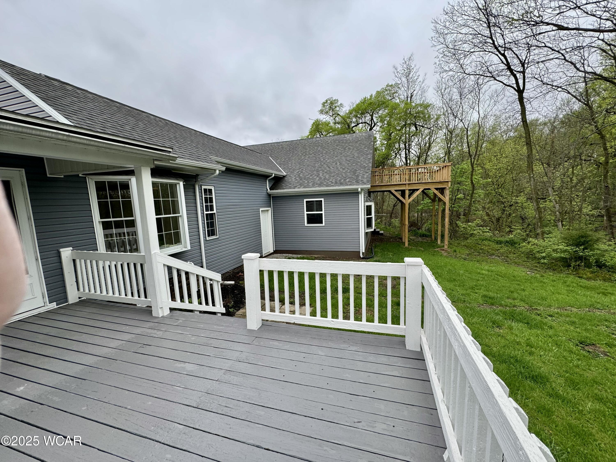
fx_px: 249
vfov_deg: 85.7
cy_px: 231
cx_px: 308
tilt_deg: -7.3
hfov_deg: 102.1
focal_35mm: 14
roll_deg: +2.1
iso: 40
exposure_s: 1/133
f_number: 2.2
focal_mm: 2.22
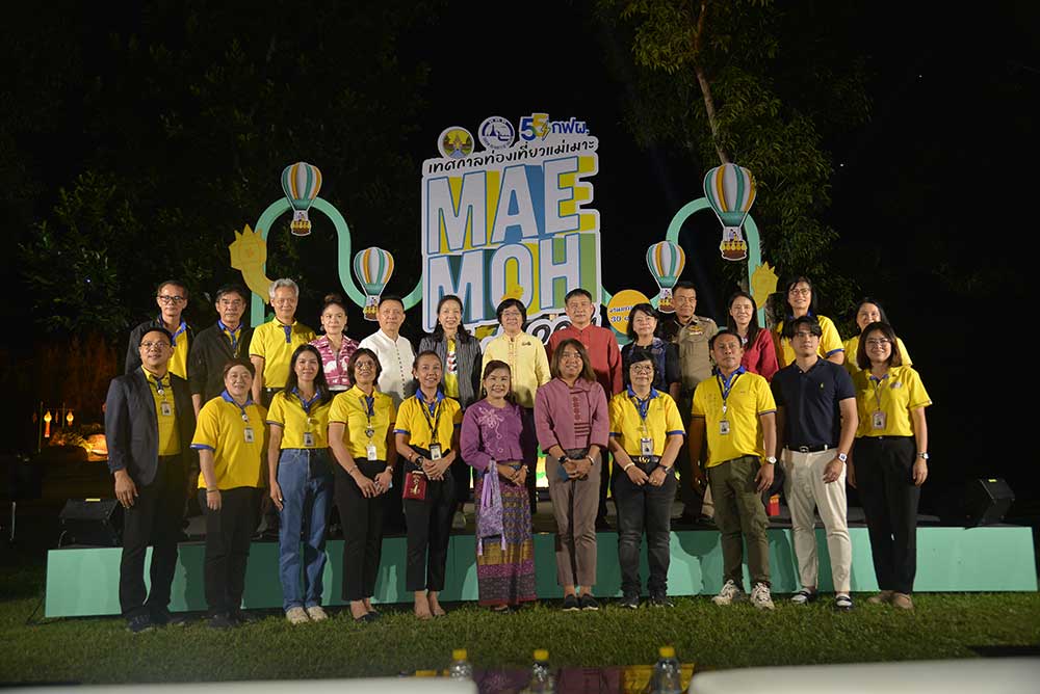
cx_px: 520
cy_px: 347
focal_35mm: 31
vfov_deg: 42.4
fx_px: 896
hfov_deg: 60.3
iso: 800
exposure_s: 1/100
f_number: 4
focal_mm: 31
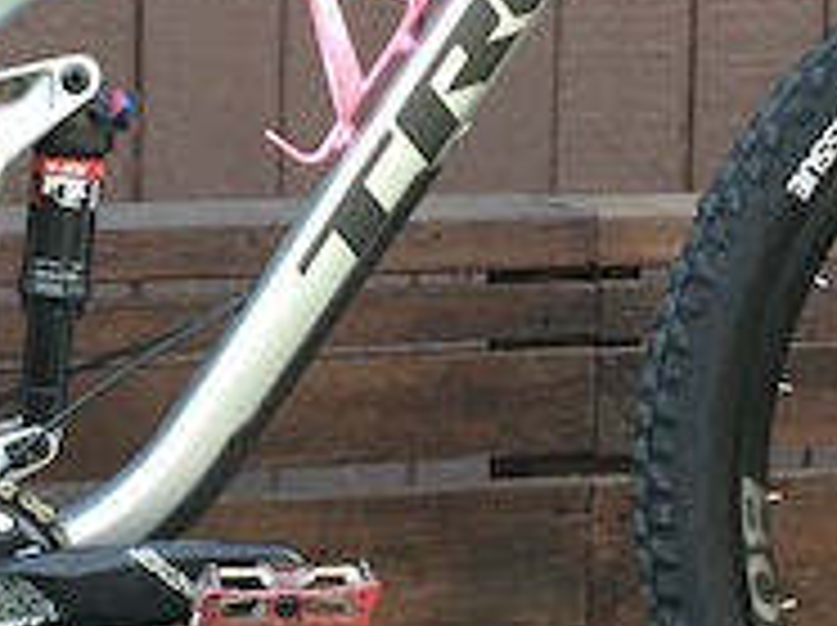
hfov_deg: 15.7
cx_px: 225
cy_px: 131
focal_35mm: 125
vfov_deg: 11.8
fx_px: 3019
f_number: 2.2
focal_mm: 4.15
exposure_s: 1/30
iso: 160
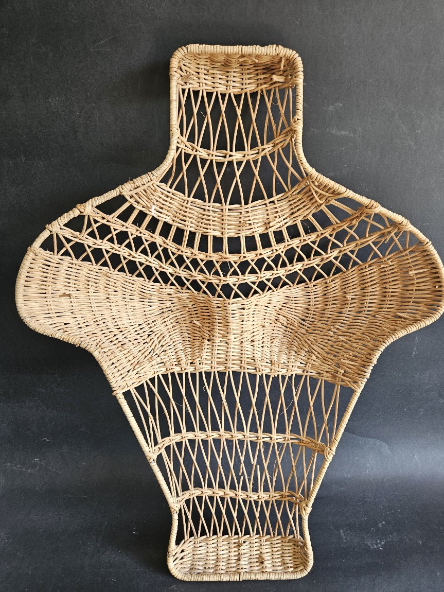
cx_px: 228
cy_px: 306
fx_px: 410
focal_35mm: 24
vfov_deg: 71.6
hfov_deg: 56.8
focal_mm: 5.4
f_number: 1.8
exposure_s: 1/100
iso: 160
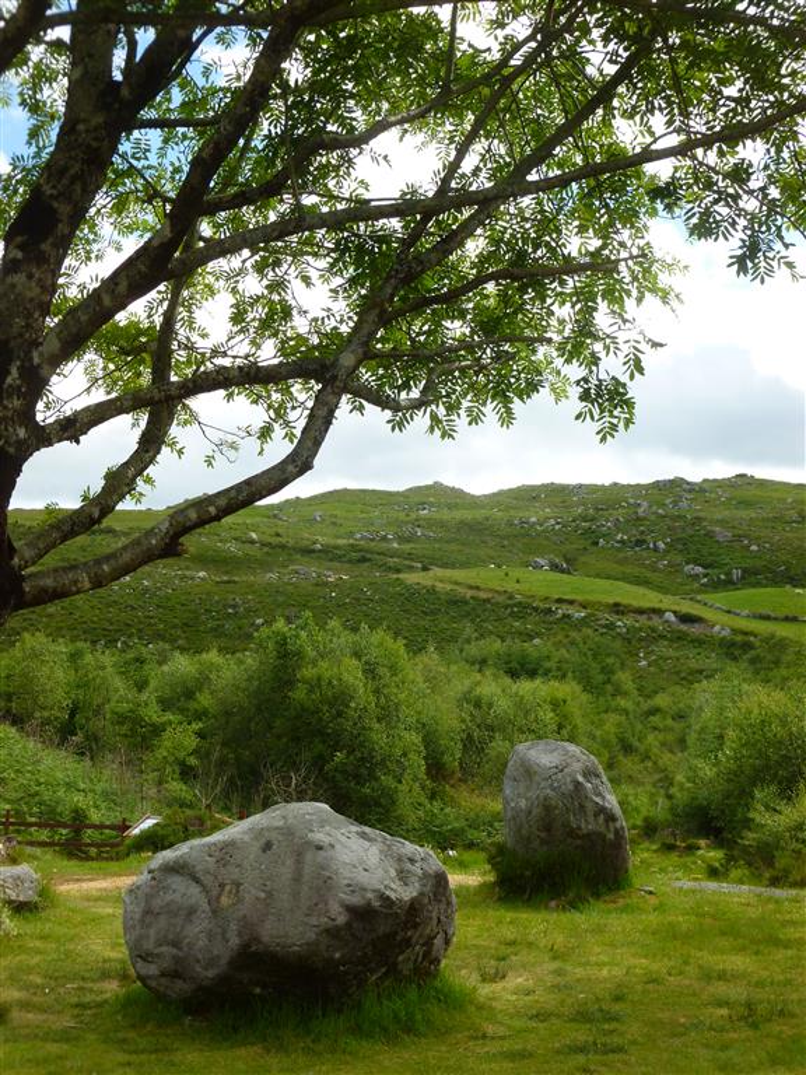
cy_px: 538
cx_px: 403
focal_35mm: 47
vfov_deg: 40.4
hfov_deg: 30.9
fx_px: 1459
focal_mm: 8.4
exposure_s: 1/400
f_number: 3.8
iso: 100
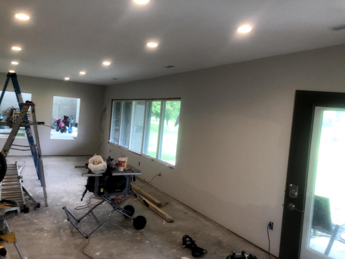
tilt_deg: -0.7
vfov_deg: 49.7
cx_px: 172
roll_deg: -4.1
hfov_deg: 63.4
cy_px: 130
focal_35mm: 28
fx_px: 279
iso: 25
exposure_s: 1/40
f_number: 1.8
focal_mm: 4
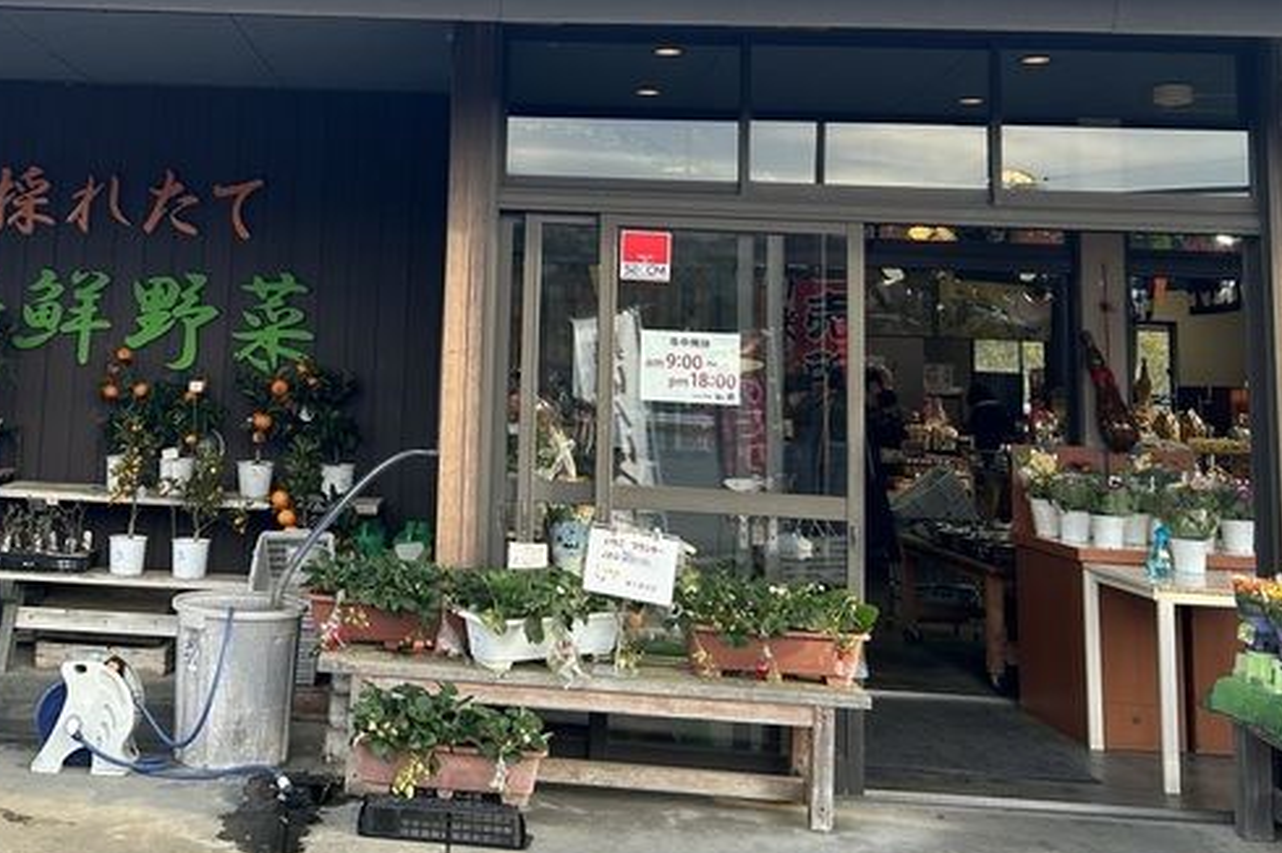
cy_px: 143
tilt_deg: +7.9
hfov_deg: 42.9
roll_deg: -2.8
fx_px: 1601
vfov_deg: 29.0
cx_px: 399
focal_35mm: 45
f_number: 1.5
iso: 50
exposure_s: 1/434
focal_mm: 5.7
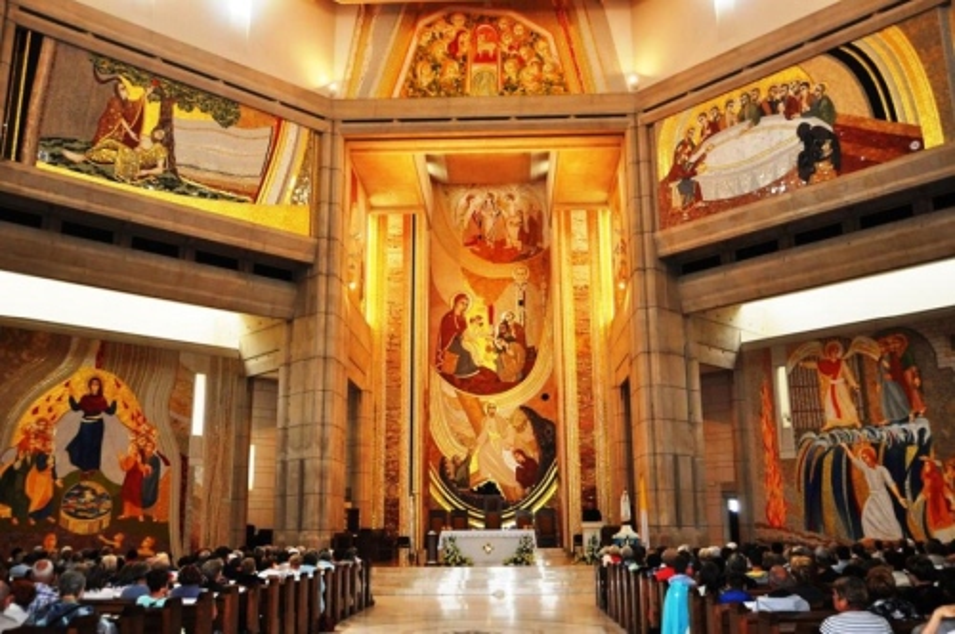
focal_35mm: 33
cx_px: 478
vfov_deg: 39.9
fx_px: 874
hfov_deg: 57.3
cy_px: 317
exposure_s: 1/80
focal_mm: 22
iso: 800
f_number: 3.8
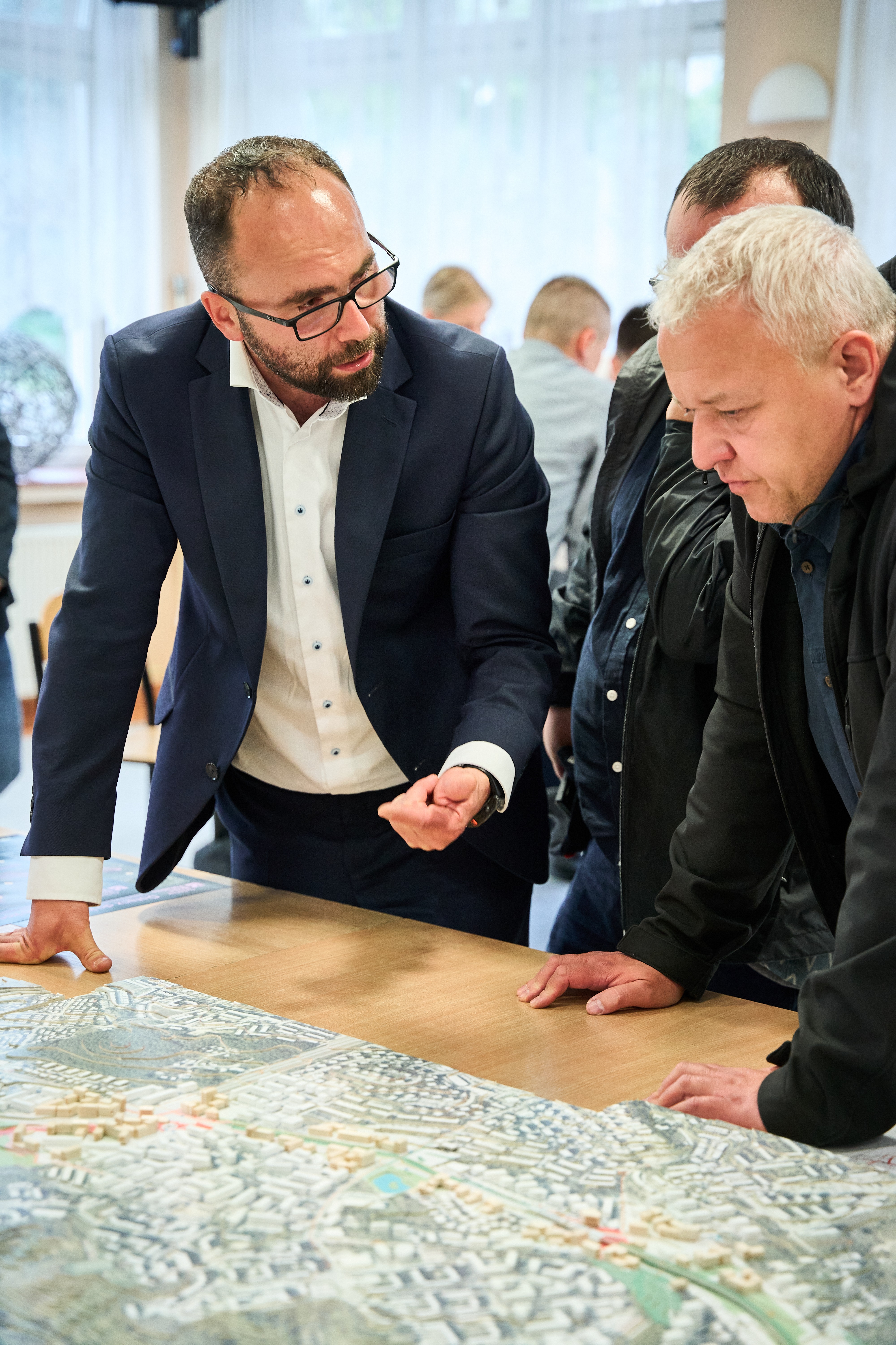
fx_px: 2277
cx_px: 448
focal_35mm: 61
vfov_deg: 32.9
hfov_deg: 22.3
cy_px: 672
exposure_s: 1/125
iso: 3200
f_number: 3.5
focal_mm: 61
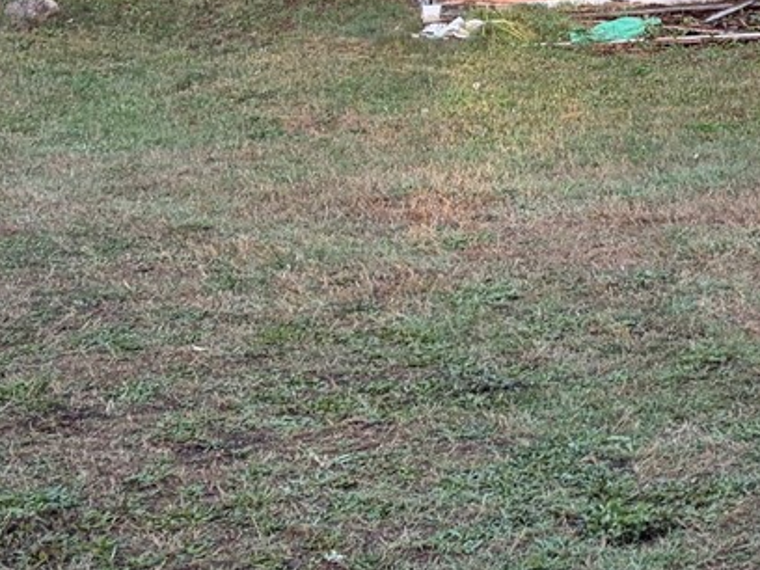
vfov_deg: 13.0
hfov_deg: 17.8
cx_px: 1025
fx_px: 2239
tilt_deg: +1.3
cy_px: -475
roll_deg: +0.8
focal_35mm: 102
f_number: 1.6
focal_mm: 5.96
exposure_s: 1/234
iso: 50
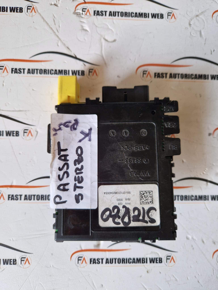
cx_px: 109
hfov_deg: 58.9
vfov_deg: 73.9
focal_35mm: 23
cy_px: 145
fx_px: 193
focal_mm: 5.4
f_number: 1.8
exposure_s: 1/100
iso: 64
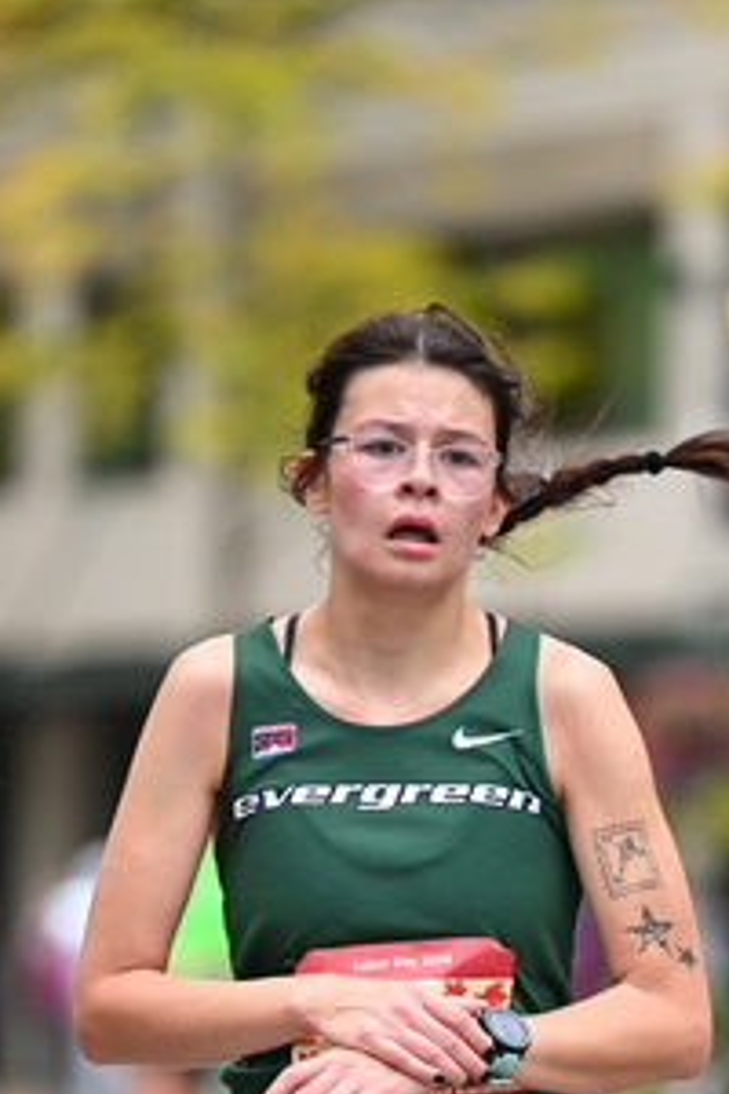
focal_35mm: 367
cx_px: 421
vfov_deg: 5.6
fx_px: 11147
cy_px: 999
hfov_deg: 3.7
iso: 1250
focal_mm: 200
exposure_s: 1/2000
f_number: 2.8
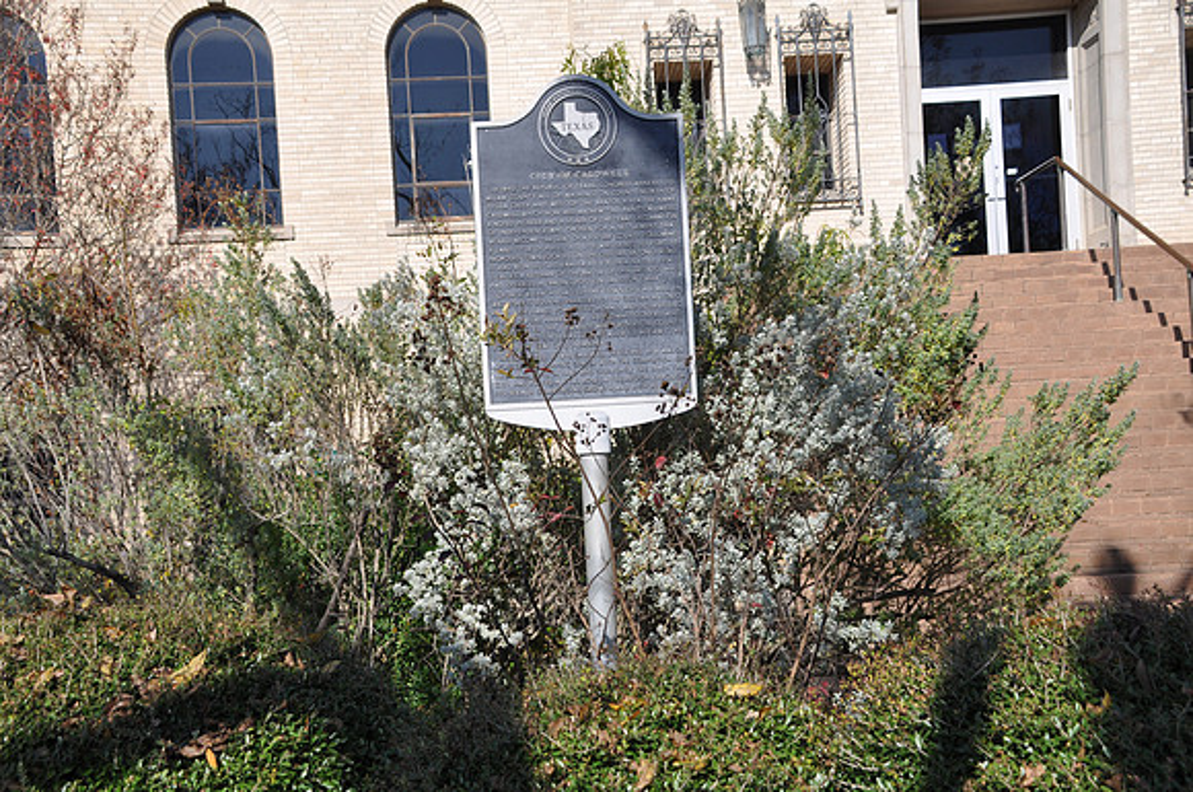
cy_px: 396
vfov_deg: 28.9
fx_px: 1539
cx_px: 596
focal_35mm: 46
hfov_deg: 42.4
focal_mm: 31
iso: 200
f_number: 8
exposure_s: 1/250
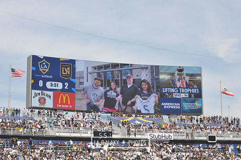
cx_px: 120
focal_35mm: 82
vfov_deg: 16.6
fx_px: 549
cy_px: 80
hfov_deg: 24.8
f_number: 11
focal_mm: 82
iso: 320
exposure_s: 1/500
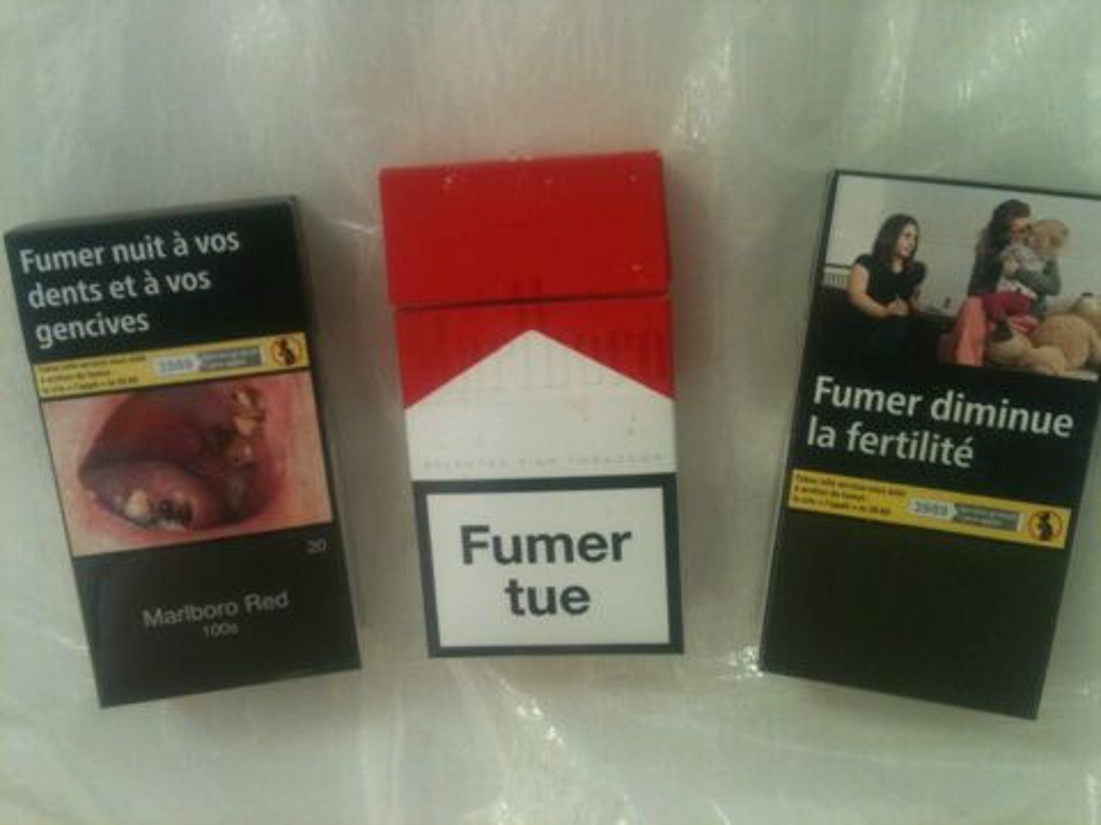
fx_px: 1113
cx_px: 550
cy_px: 412
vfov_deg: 40.7
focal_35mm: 35
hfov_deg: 52.6
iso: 100
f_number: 2.8
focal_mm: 3.85
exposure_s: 1/15
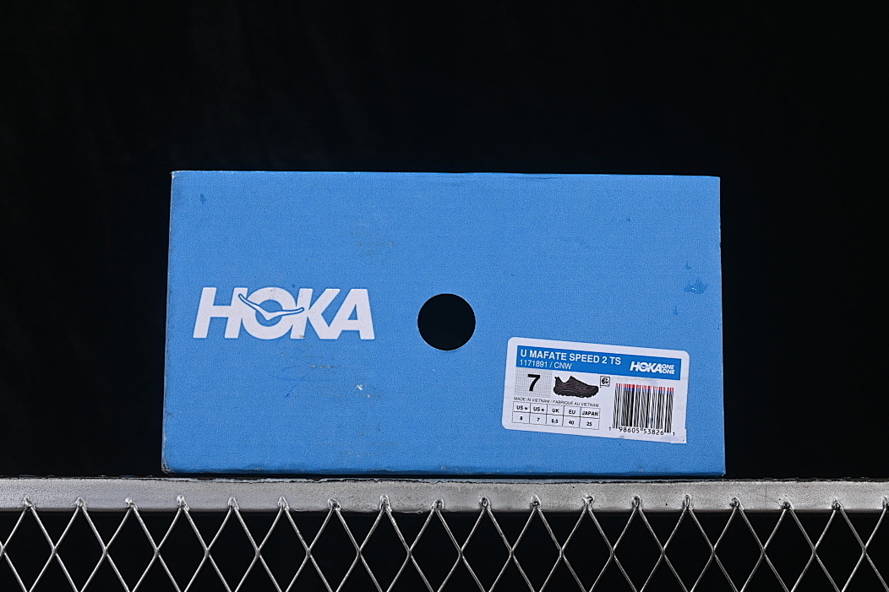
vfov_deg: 17.7
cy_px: 289
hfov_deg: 26.3
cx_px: 452
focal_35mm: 77
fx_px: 1901
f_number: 8
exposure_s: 1/80
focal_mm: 50
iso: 160
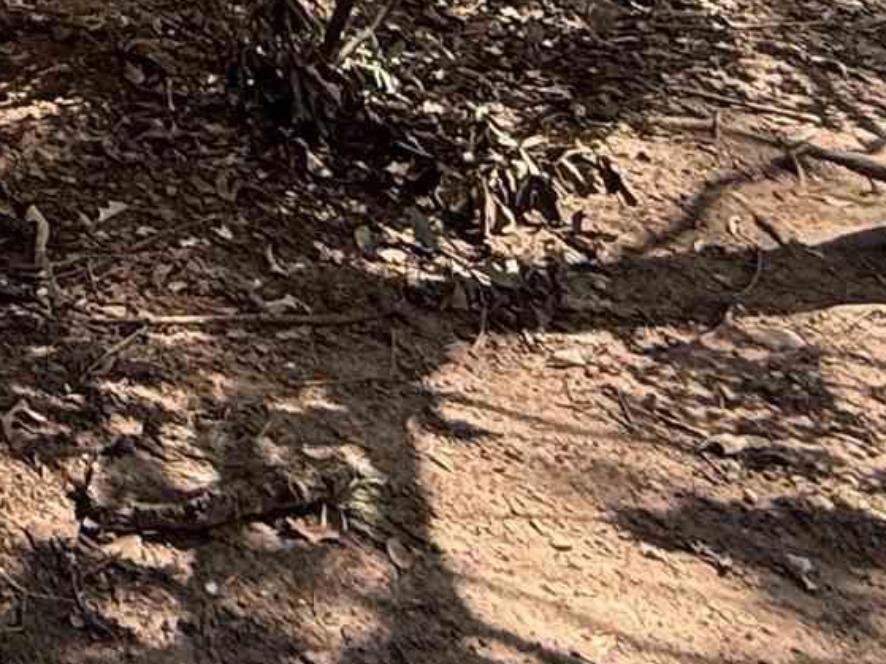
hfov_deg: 18.9
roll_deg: +0.9
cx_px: -751
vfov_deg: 13.4
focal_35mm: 77
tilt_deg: +8.3
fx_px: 1970
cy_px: -973
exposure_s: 1/233
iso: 64
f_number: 2.2
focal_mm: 2.22
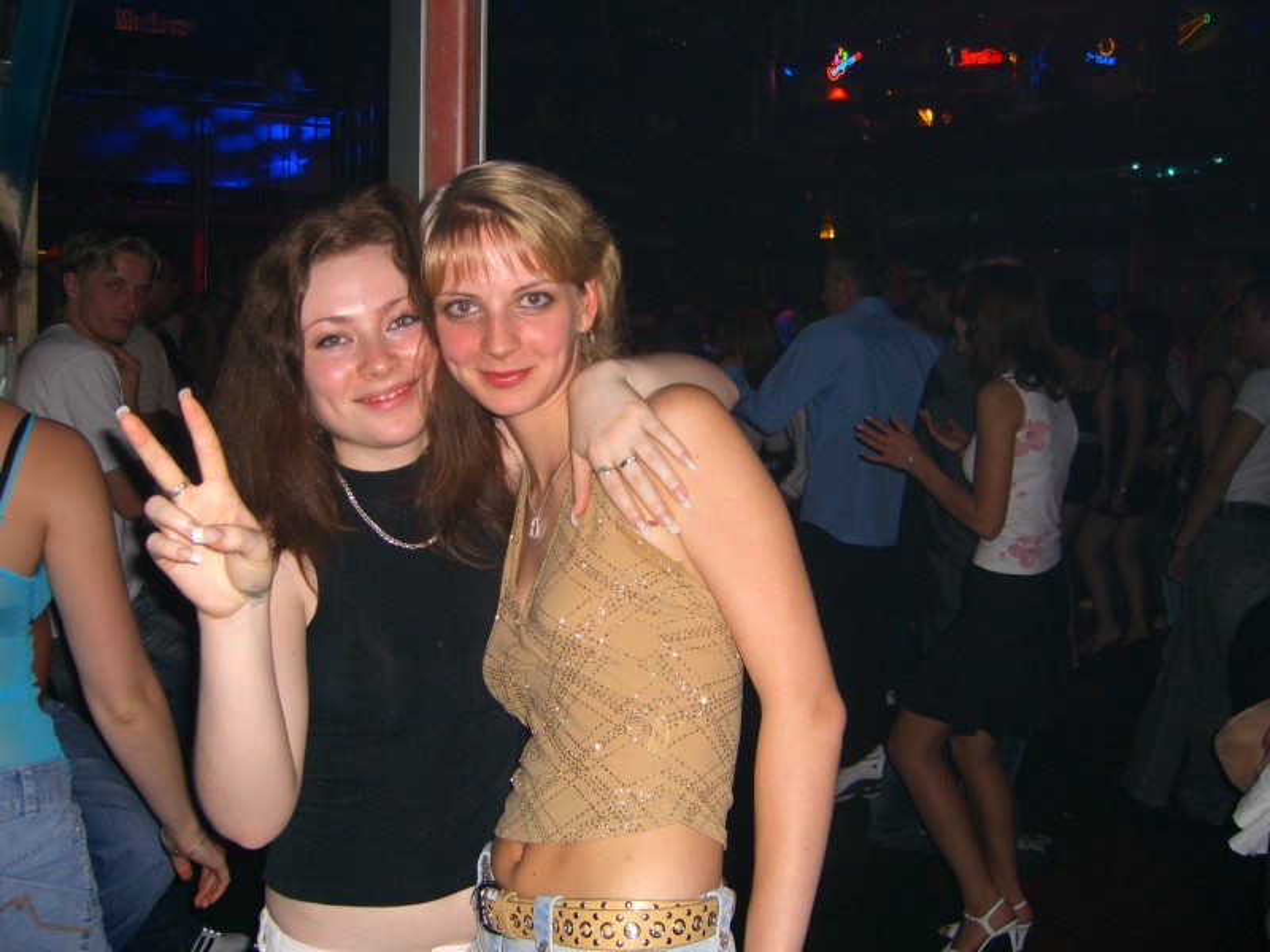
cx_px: 635
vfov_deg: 37.7
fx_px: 1394
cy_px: 476
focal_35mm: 38
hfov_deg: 49.0
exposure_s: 1/60
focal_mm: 7.9
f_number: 2.8
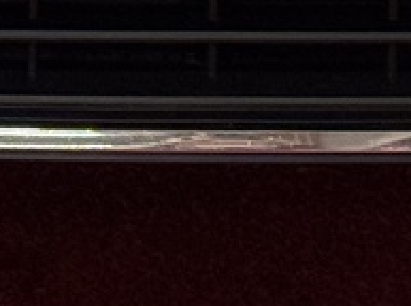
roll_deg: -0.6
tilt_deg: -10.7
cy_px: -737
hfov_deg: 5.5
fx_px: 4255
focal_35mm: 359
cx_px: 243
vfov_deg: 4.0
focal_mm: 6.76
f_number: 1.78
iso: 200
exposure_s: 1/117
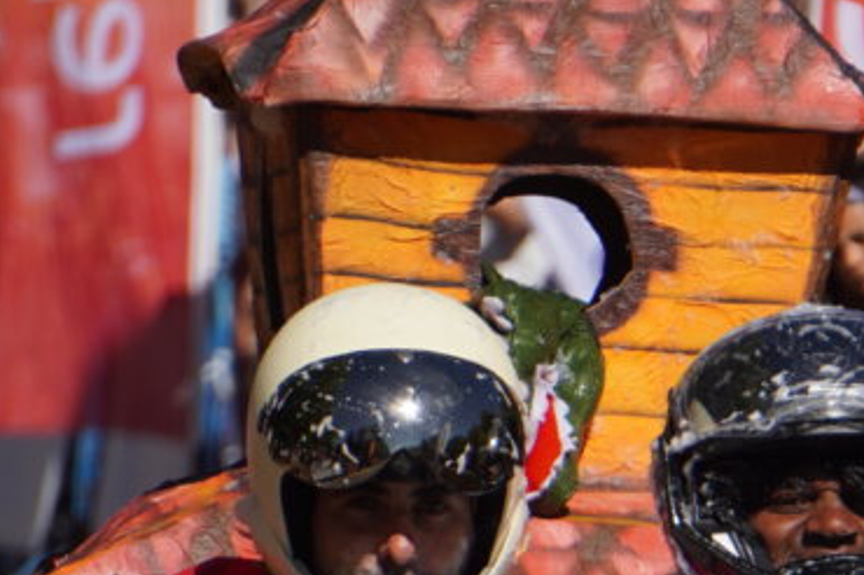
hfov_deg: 1.9
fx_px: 26160
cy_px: 894
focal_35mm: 1091
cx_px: 1004
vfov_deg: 1.3
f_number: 6.3
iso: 100
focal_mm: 210
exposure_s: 1/800
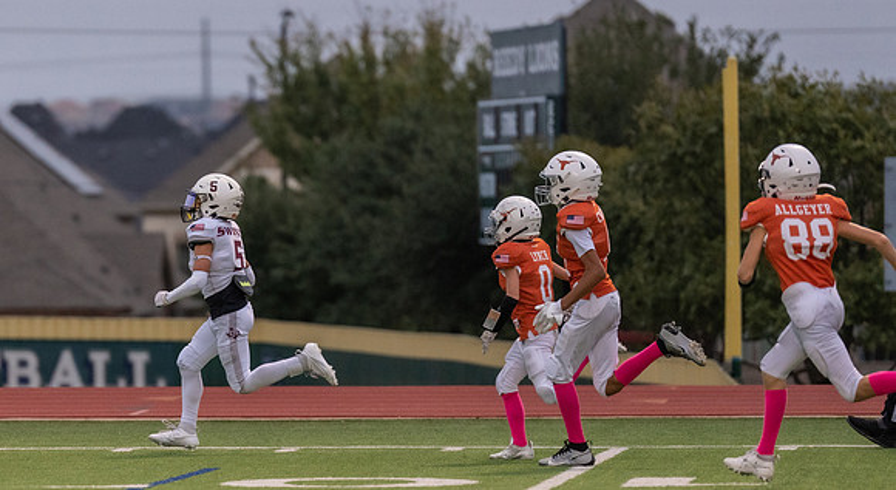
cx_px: 207
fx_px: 8882
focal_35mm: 376
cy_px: 237
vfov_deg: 3.2
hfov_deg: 5.8
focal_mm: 200
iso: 2000
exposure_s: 1/1250
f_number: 2.8
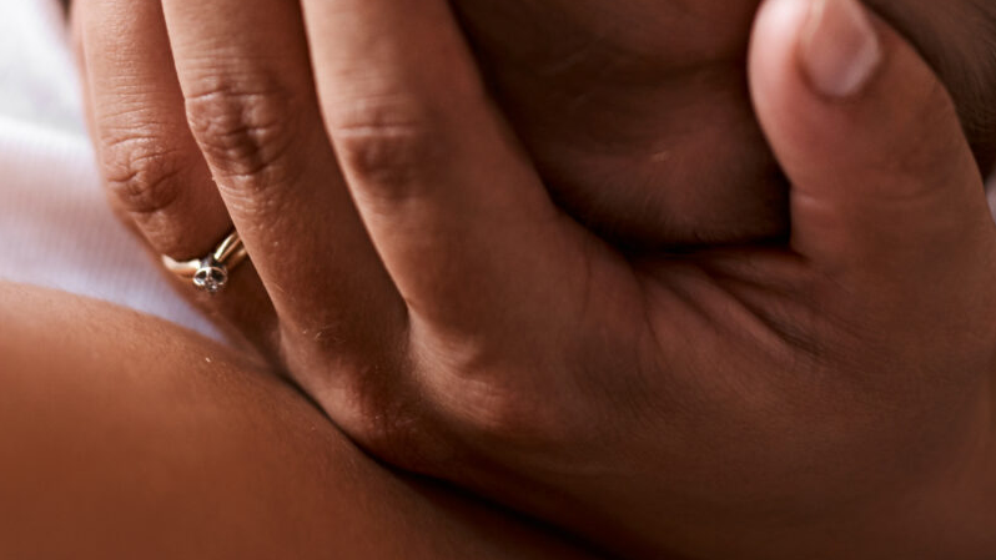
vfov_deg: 7.1
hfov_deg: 12.8
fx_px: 4437
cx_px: 326
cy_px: -339
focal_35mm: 168
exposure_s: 1/160
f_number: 2
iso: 160
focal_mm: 50
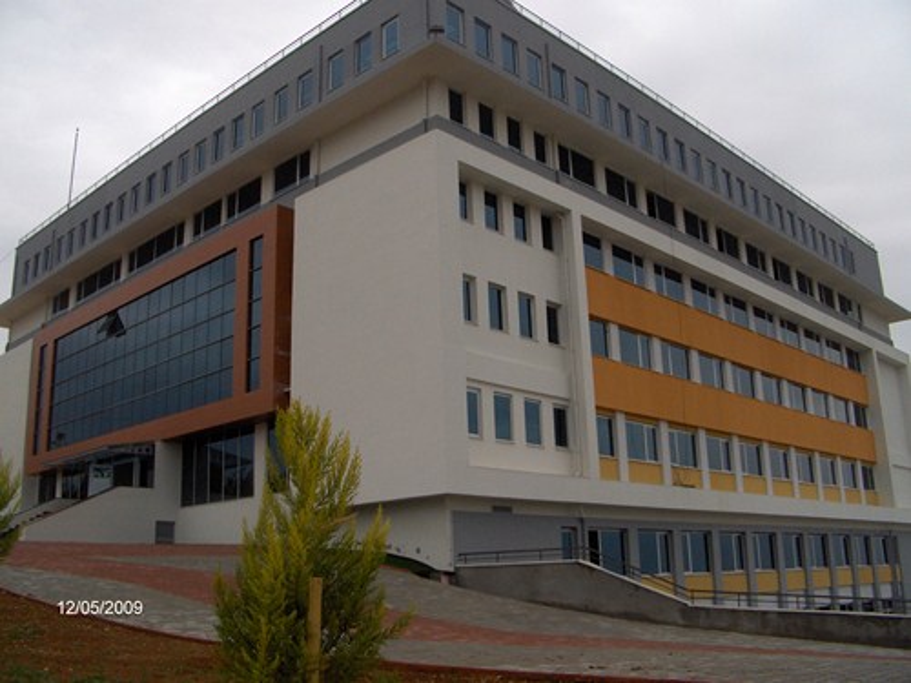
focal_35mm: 35
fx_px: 921
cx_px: 456
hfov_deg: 52.6
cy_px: 342
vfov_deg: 40.7
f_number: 4.3
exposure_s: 1/395
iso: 100
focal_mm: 5.8
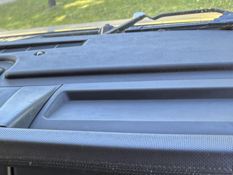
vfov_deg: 24.6
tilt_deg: -24.8
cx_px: -24
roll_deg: +13.4
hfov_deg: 29.8
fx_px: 390
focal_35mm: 58
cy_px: 154
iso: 125
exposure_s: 1/97
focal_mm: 5.96
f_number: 1.6
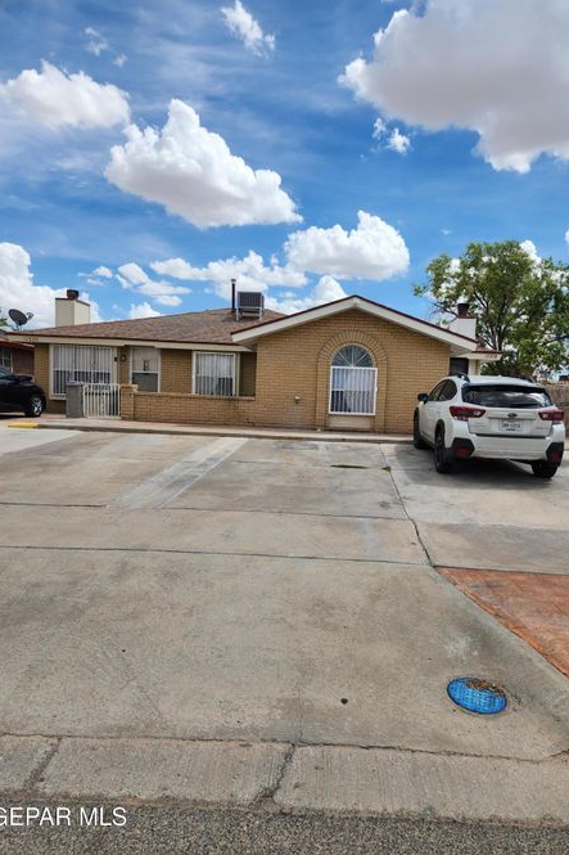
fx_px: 569
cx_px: 308
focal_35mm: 24
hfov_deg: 53.0
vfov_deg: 73.8
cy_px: 428
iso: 20
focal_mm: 5.4
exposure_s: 1/2430
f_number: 1.8
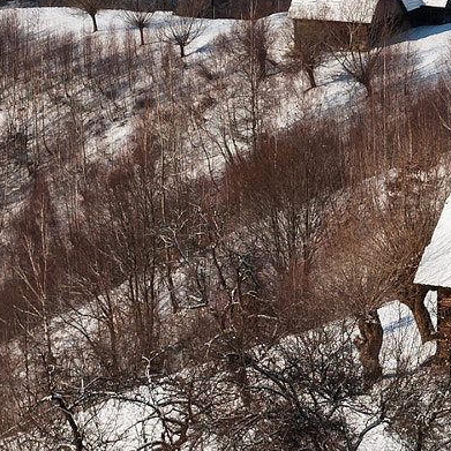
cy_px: -67
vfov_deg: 10.3
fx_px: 2462
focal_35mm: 167
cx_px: 372
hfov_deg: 10.4
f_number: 7.1
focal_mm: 32
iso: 125
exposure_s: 1/500
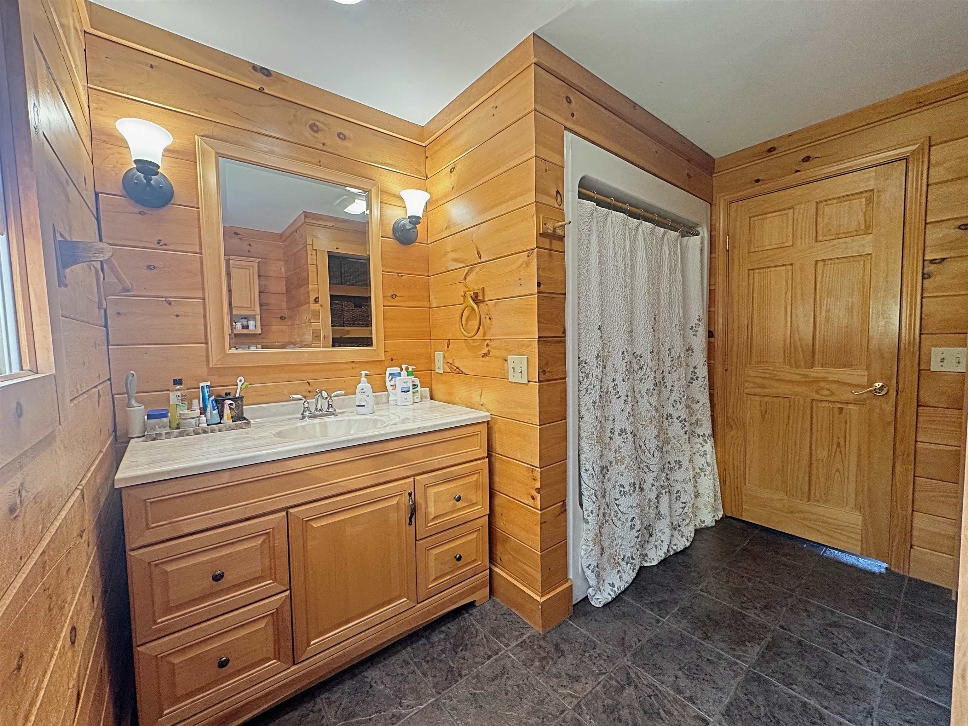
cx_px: 484
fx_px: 391
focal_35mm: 14
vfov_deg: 85.7
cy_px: 363
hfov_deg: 102.1
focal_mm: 2.22
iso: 160
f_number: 2.2
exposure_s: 1/60
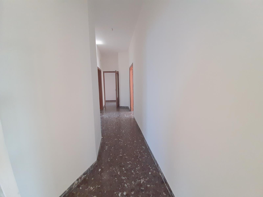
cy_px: 98
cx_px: 132
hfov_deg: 106.2
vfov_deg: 89.9
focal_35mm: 13
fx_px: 99
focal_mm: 1.42
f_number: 2.2
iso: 160
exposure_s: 1/50
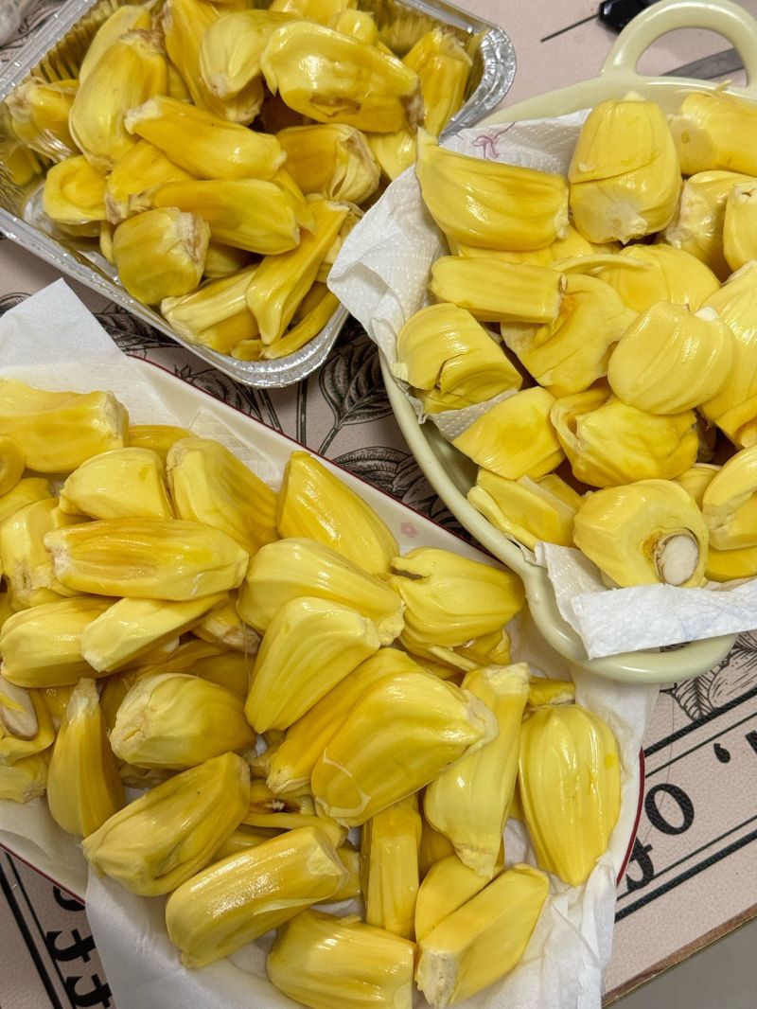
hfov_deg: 30.3
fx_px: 1399
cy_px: 504
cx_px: 378
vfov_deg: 39.6
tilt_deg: -66.2
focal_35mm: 48
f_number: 1.78
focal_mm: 6.86
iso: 250
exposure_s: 1/33
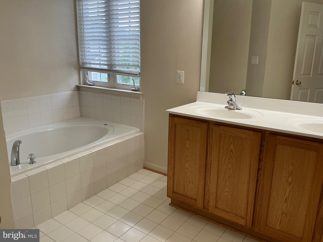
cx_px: 162
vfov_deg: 49.7
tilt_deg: -14.3
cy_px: 121
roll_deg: -1.1
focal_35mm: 28
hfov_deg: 63.4
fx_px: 261
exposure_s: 1/60
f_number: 1.8
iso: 50
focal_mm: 3
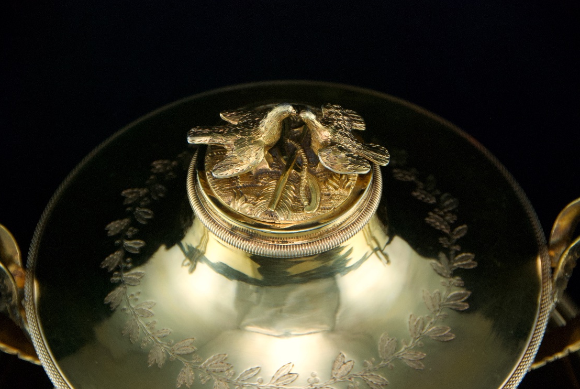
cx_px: 293
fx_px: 2751
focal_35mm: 171
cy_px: 202
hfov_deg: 12.0
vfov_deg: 8.1
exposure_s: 1/125
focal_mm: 105
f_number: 6.3
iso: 500
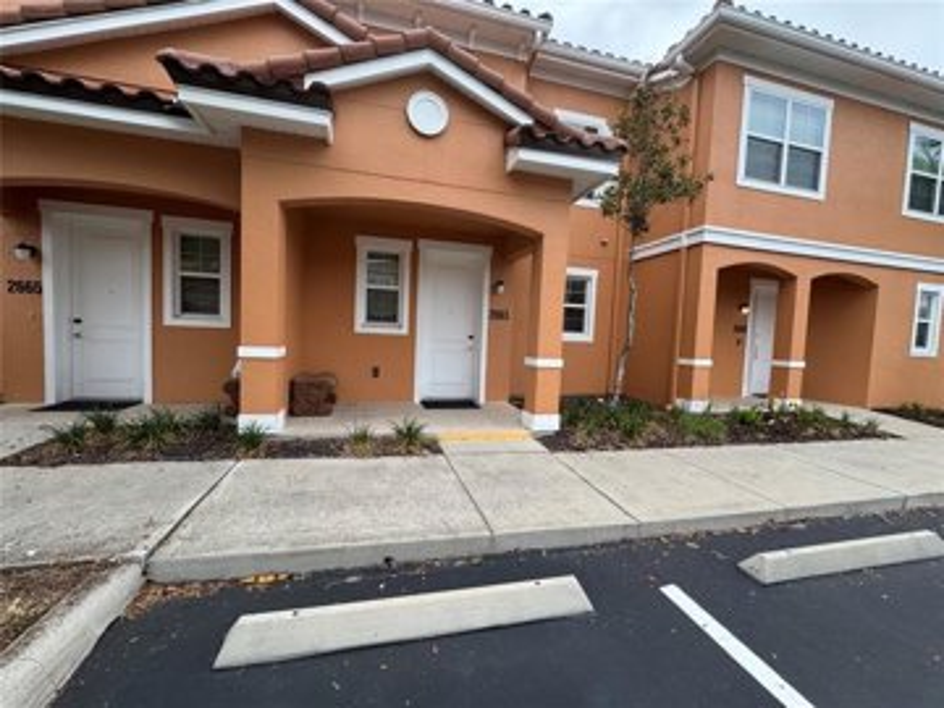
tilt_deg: -3.3
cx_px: 472
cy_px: 354
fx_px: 382
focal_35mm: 14
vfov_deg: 85.7
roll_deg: -3.5
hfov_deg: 102.1
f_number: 2.2
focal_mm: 2.22
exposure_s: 1/700
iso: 50
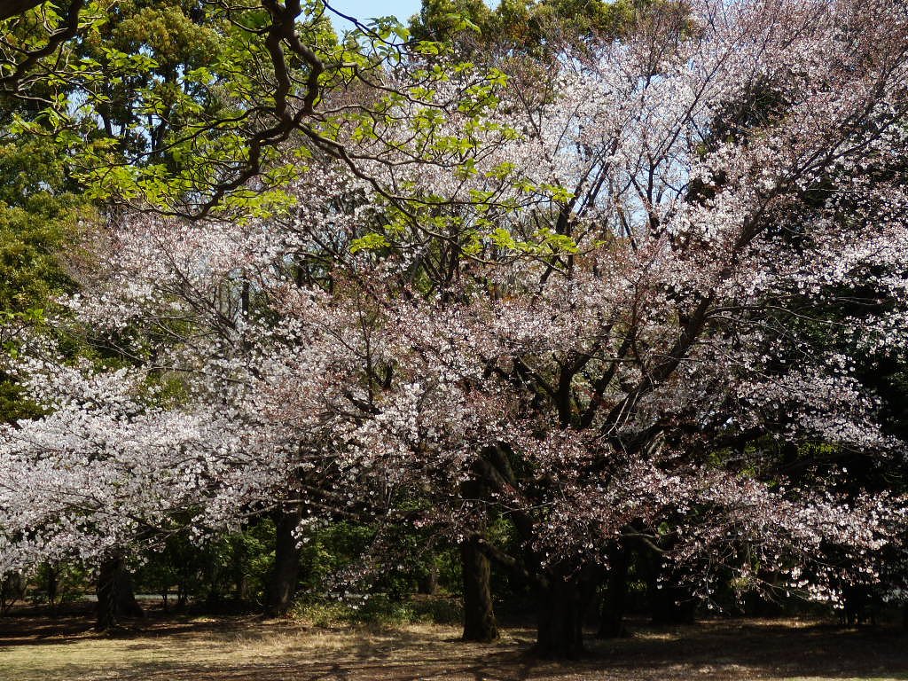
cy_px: 340
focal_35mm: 58
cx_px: 454
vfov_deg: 25.2
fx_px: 1521
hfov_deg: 33.2
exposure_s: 1/640
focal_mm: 10.4
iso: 80
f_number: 4
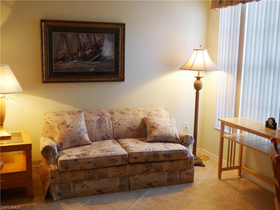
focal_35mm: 41
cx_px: 140
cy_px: 105
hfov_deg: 45.8
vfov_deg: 35.1
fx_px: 332
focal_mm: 7.37
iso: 400
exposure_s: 1/25
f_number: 3.6
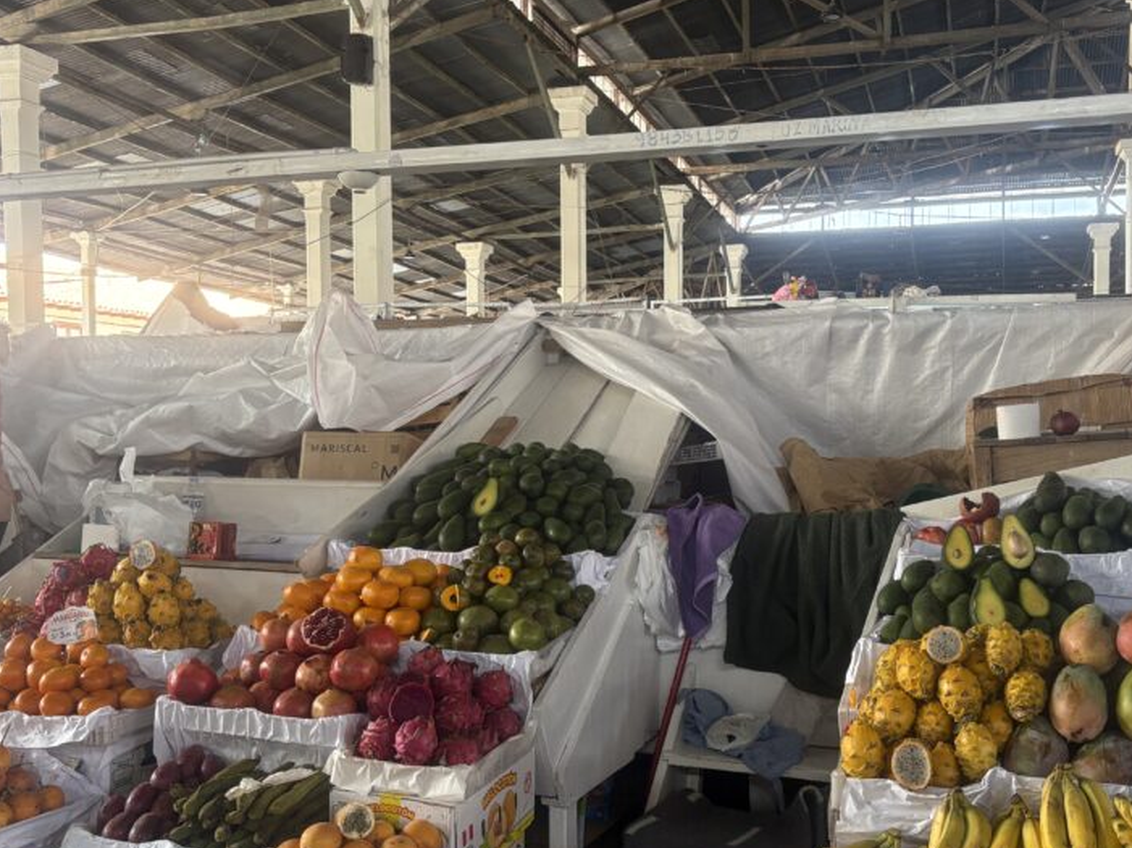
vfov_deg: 37.6
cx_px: 630
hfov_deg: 48.9
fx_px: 1242
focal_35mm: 38
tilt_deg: -2.3
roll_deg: +0.5
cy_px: 483
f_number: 1.6
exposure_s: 1/93
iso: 125
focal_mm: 5.96
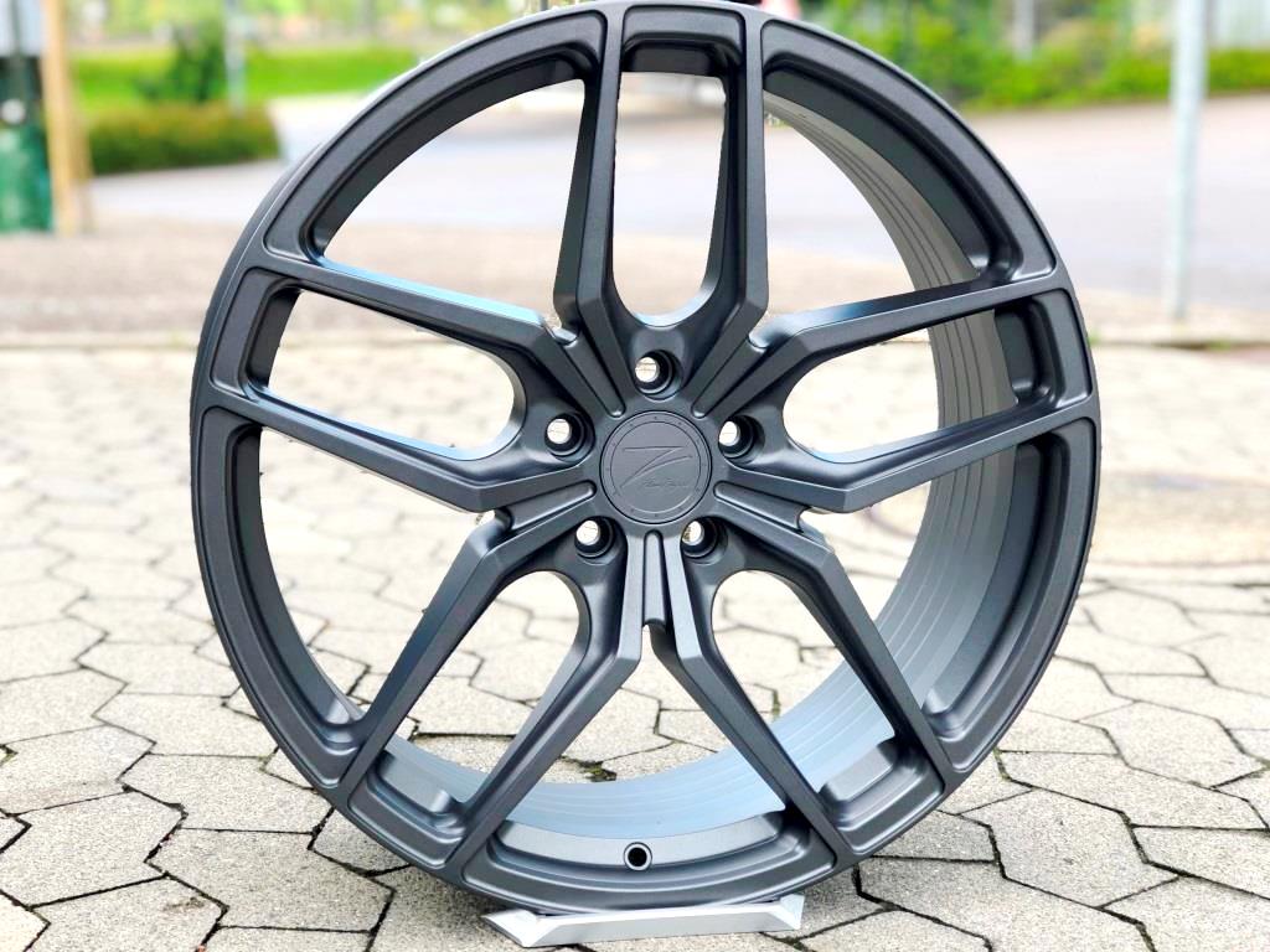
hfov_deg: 33.8
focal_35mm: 57
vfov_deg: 25.7
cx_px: 635
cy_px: 476
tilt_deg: -12.1
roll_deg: +2.5
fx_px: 2091
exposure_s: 1/120
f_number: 2.8
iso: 25
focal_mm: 6.6
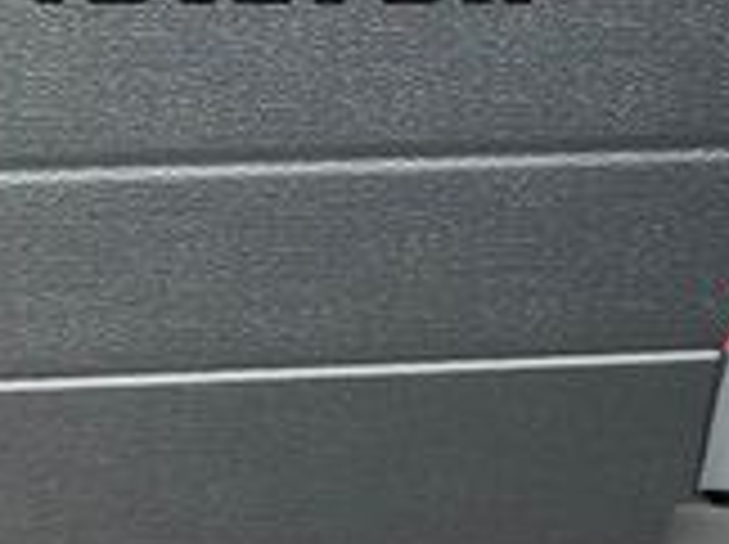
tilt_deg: -26.8
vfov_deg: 7.7
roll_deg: -0.3
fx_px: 3995
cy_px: 782
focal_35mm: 190
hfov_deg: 9.8
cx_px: 1395
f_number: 1.78
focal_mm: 6.76
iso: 80
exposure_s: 1/587
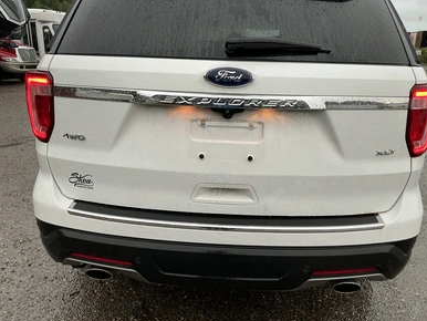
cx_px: 220
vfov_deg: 48.3
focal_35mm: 29
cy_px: 165
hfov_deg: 61.6
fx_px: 358
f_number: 1.8
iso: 64
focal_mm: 3
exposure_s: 1/90
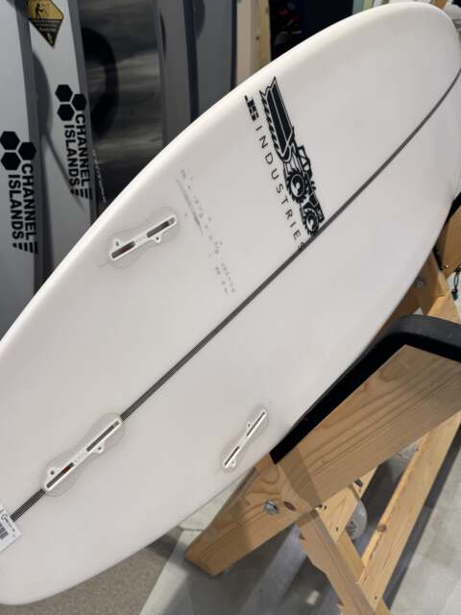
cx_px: 204
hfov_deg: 46.7
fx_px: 533
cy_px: 344
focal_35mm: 30
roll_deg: +7.6
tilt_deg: -40.2
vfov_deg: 59.8
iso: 64
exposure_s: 1/100
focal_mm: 6.76
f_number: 1.78
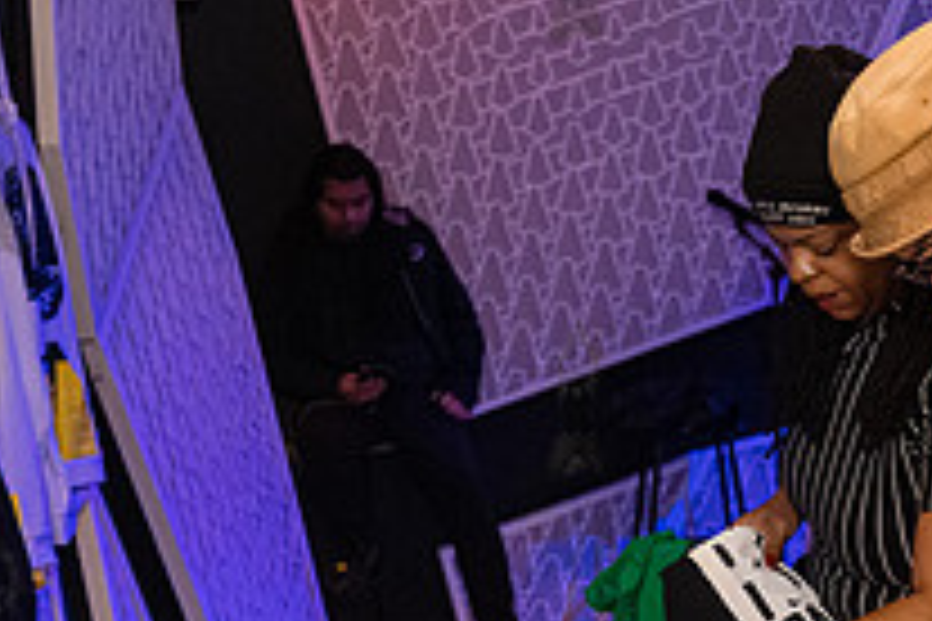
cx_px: 572
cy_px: 396
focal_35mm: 98
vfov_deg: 13.9
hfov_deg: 20.8
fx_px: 2537
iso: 10000
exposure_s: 1/400
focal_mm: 35
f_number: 3.5
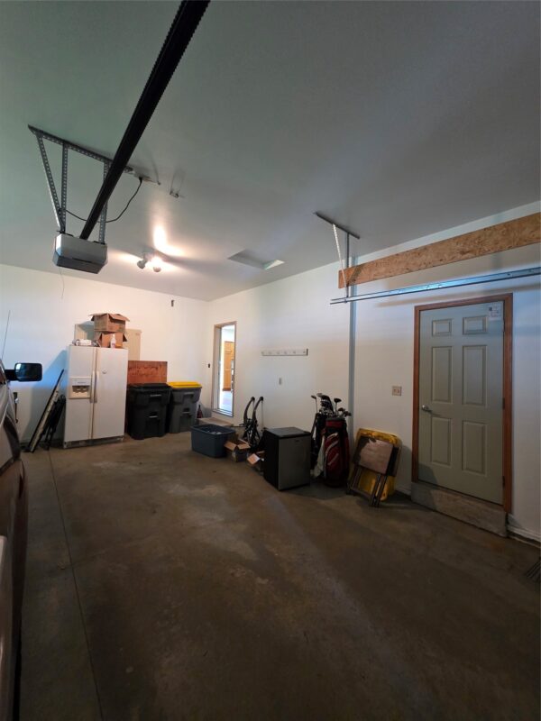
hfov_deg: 89.9
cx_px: 270
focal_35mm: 13
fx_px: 271
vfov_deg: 106.2
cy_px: 360
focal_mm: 2.2
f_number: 1.9
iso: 500
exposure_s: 1/60
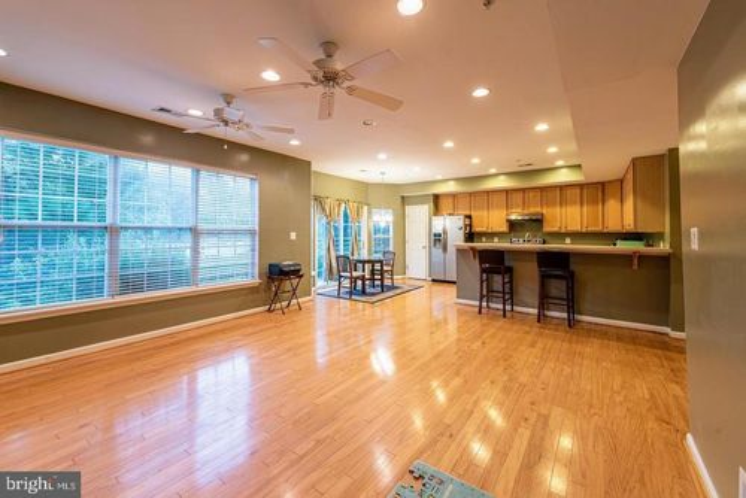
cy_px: 249
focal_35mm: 14
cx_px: 373
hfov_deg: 104.2
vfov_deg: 81.3
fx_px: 290
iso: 200
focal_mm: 14
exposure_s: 1/15
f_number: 8
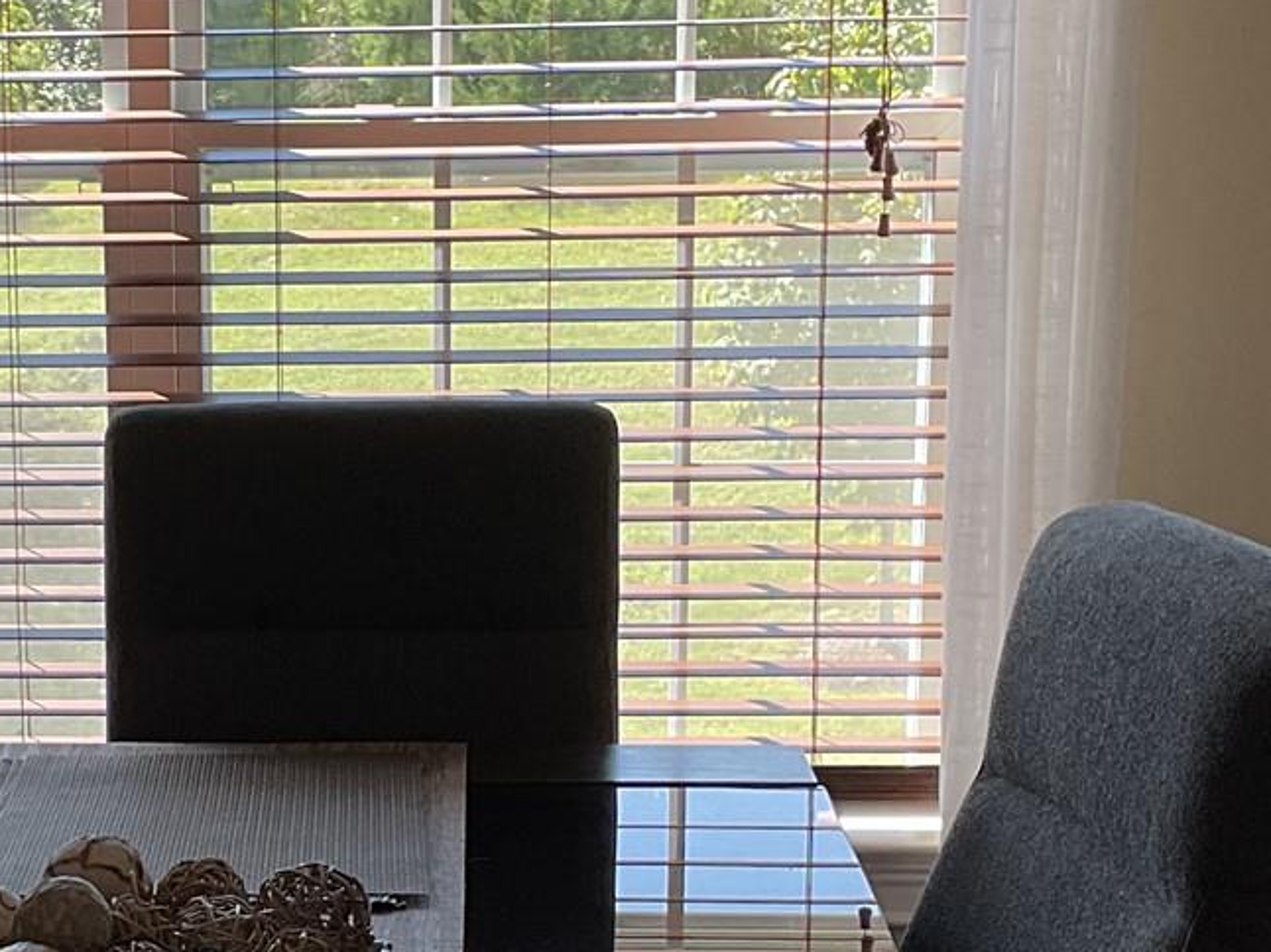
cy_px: 716
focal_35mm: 92
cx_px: 264
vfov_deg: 16.0
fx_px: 3377
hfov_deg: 21.1
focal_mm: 3
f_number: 1.8
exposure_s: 1/123
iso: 16
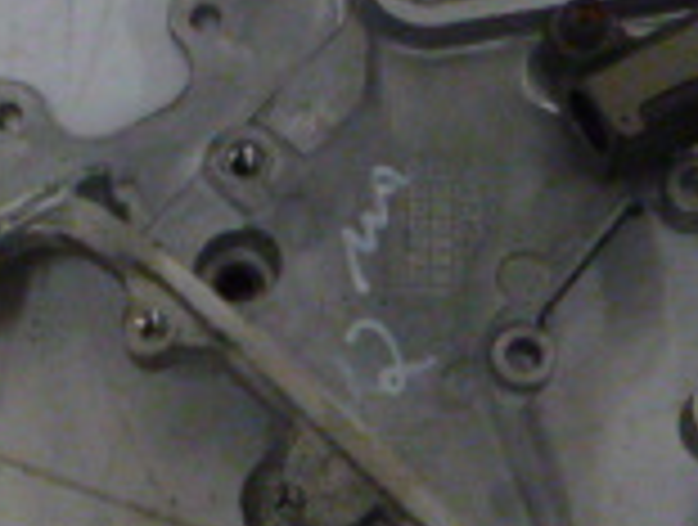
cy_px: 265
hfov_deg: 18.4
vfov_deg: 14.4
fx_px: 2082
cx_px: -45
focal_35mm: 103
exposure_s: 1/30
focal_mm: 4.5
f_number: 3.9
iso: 400
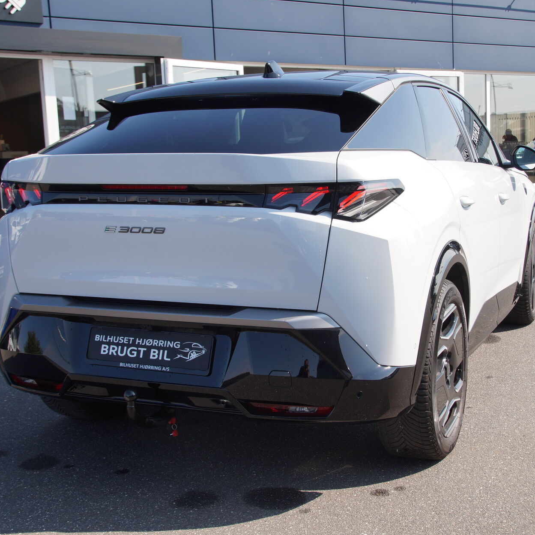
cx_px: 319
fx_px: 822
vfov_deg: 36.1
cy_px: 269
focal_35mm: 47
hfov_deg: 35.9
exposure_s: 1/200
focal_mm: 24
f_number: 7.1
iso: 100
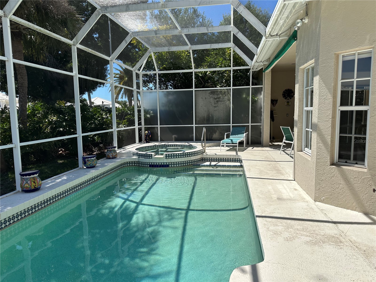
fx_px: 261
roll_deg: +0.6
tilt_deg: -6.2
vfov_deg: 56.8
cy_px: 141
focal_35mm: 24
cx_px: 188
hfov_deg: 71.6
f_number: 1.78
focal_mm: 6.86
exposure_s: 1/3717
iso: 80
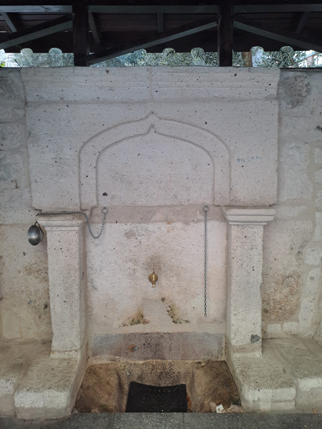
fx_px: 310
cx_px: 161
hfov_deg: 54.9
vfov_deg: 69.4
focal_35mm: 25
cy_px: 214
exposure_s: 1/50
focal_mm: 4.65
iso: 64
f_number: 1.8
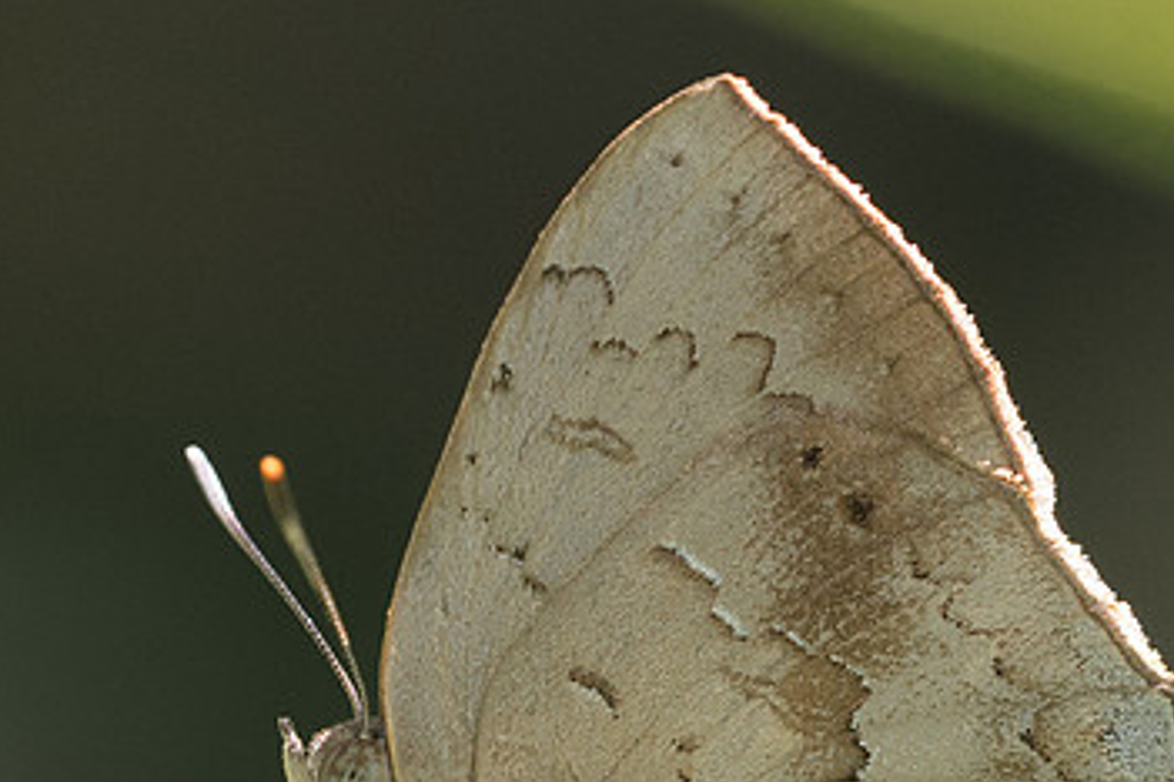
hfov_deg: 2.3
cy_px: 315
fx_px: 29152
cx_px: 704
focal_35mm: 894
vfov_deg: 1.5
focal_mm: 150
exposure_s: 1/250
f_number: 6.3
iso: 800
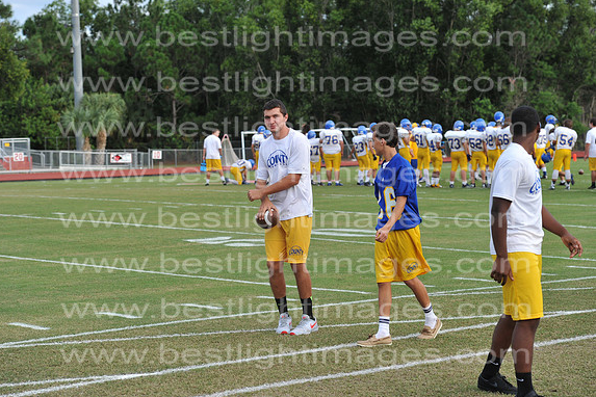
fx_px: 1540
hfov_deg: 21.9
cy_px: 197
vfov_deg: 14.7
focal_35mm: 93
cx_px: 295
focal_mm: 92
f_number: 5
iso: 800
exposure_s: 1/1000
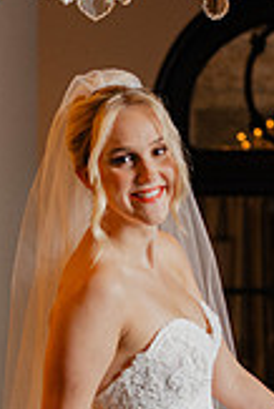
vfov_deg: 14.8
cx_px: 181
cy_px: 331
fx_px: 1572
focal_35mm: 138
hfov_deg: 10.0
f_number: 2.8
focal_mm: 50
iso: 1000
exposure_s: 1/160
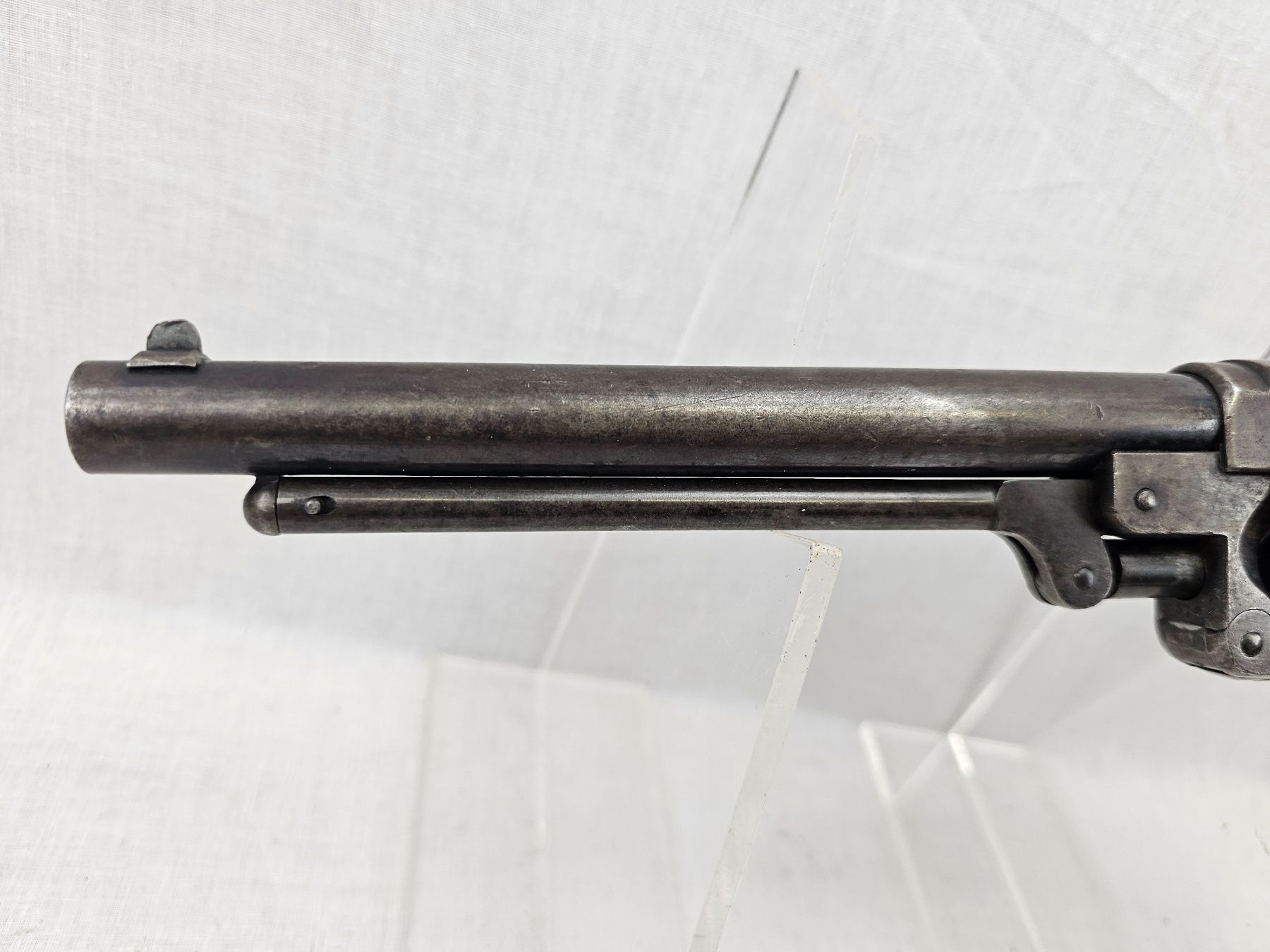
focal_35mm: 23
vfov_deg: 58.9
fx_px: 844
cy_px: 476
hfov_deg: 73.9
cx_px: 635
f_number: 1.7
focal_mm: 6.3
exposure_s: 1/100
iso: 50
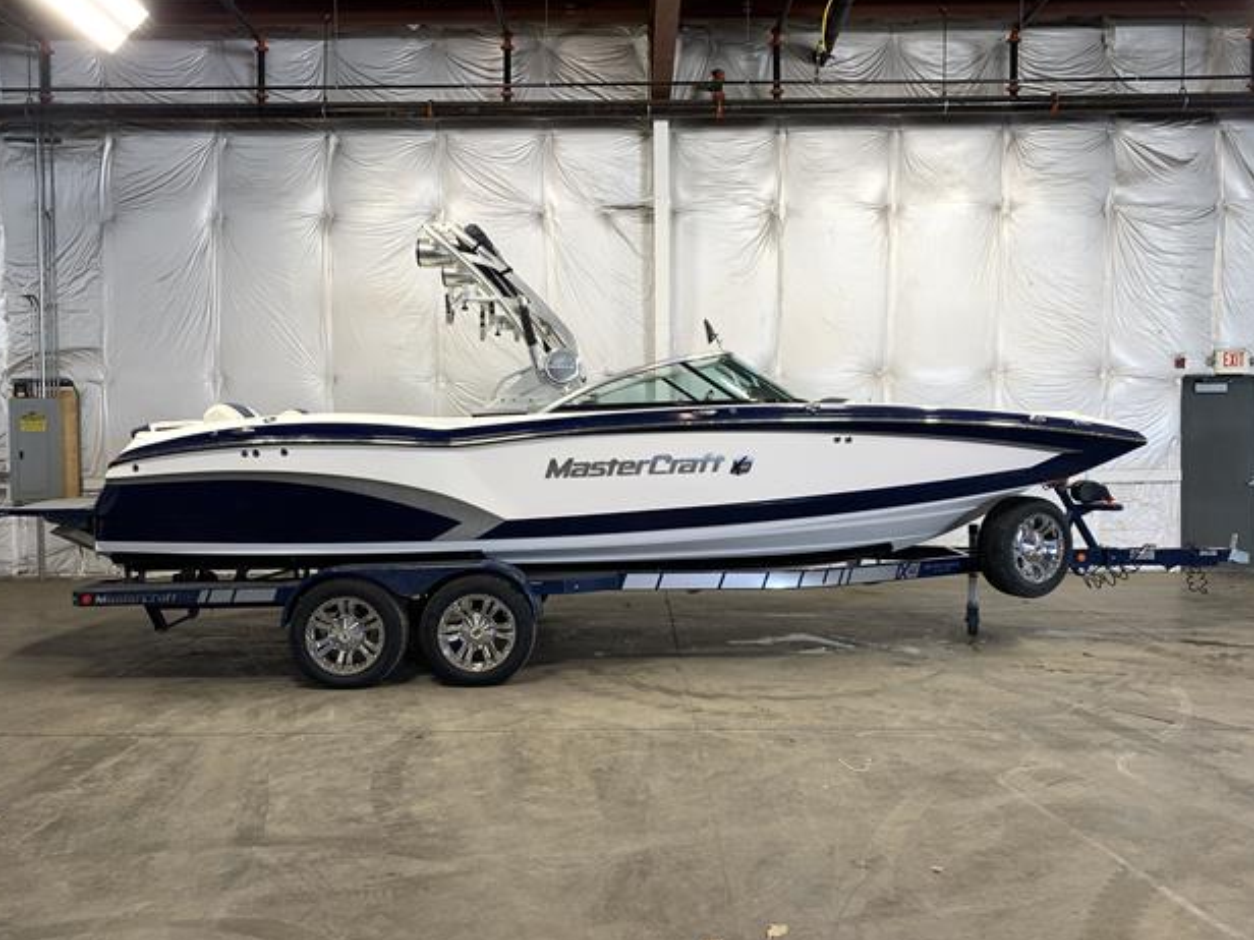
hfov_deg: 65.3
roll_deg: +0.3
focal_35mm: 27
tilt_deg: -2.7
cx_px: 627
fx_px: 978
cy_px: 464
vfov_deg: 51.4
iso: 50
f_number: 1.8
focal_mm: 4.25
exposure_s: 1/60
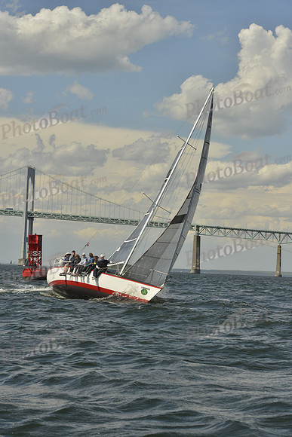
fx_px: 973
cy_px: 218
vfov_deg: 25.4
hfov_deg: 17.1
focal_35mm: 80
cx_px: 146
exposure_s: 1/1600
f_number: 9
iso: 280
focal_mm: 80
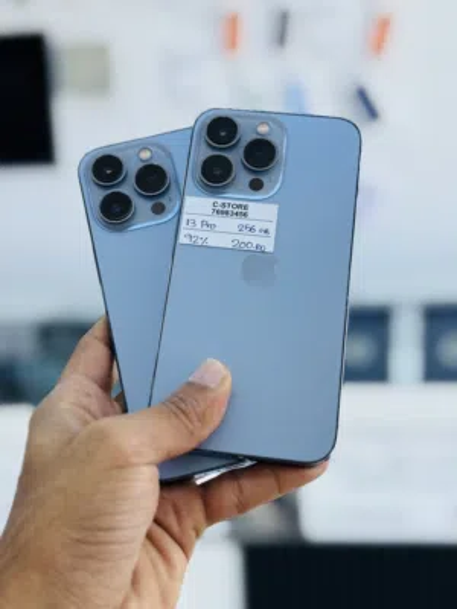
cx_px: 228
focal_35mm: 48
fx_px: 845
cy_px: 304
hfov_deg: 30.3
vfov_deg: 39.7
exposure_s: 1/633
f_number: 1.78
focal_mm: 6.76
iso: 64
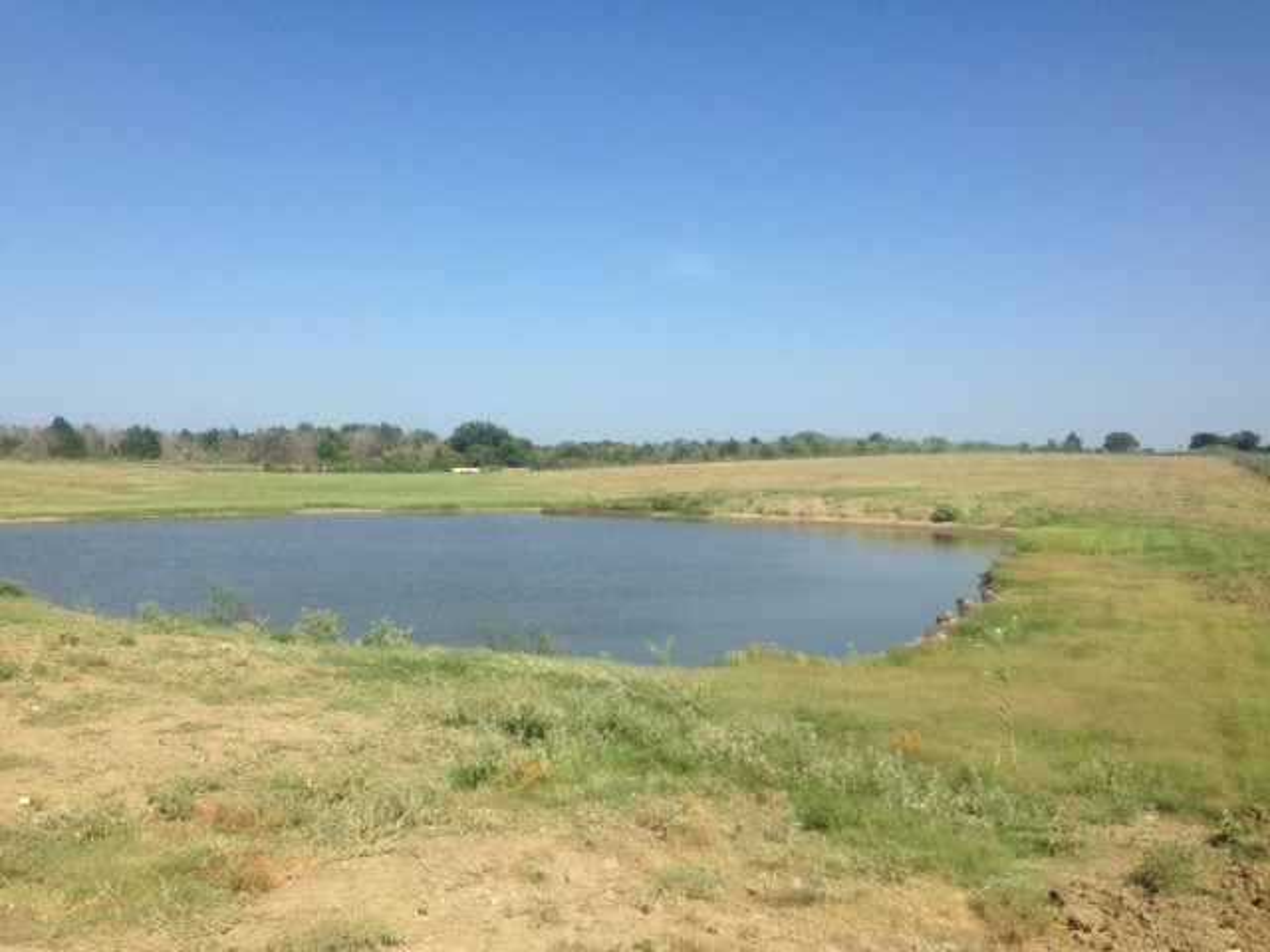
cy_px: 476
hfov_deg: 55.4
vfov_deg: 42.9
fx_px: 1211
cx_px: 635
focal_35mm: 33
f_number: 2.4
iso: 50
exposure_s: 1/1808
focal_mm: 4.13
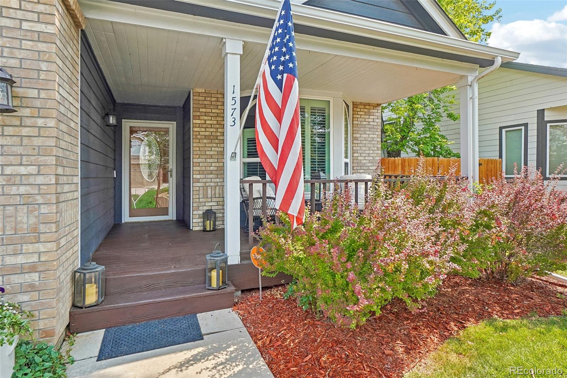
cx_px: 284
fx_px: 283
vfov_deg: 67.4
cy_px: 189
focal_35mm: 18
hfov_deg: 90.0
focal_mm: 12
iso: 100
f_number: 8
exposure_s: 1/40
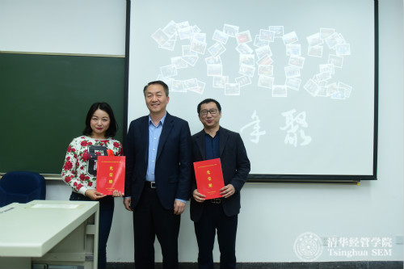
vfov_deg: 44.9
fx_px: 325
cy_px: 134
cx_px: 202
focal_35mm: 29
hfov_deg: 63.7
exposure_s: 1/160
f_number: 4
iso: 1600
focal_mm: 29
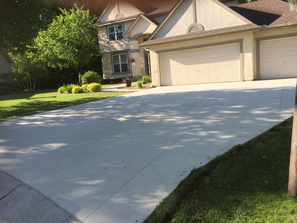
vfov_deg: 48.2
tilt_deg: -8.2
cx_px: 148
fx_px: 249
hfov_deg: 61.7
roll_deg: +4.8
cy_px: 112
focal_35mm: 29
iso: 32
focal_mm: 4.15
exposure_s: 1/989
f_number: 2.2
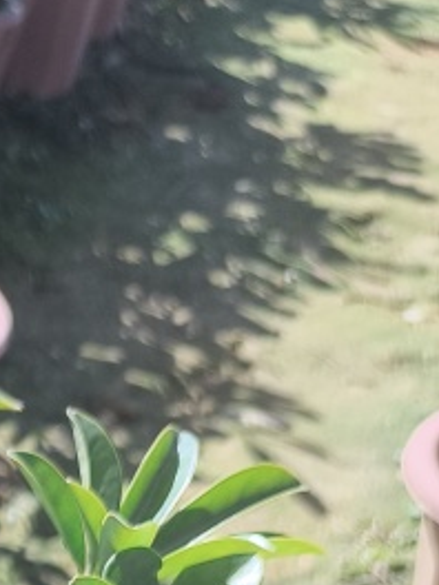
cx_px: -284
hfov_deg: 14.5
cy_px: 1098
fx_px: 1573
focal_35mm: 93
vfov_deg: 16.9
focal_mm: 5.84
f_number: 1.6
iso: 80
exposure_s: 1/2713
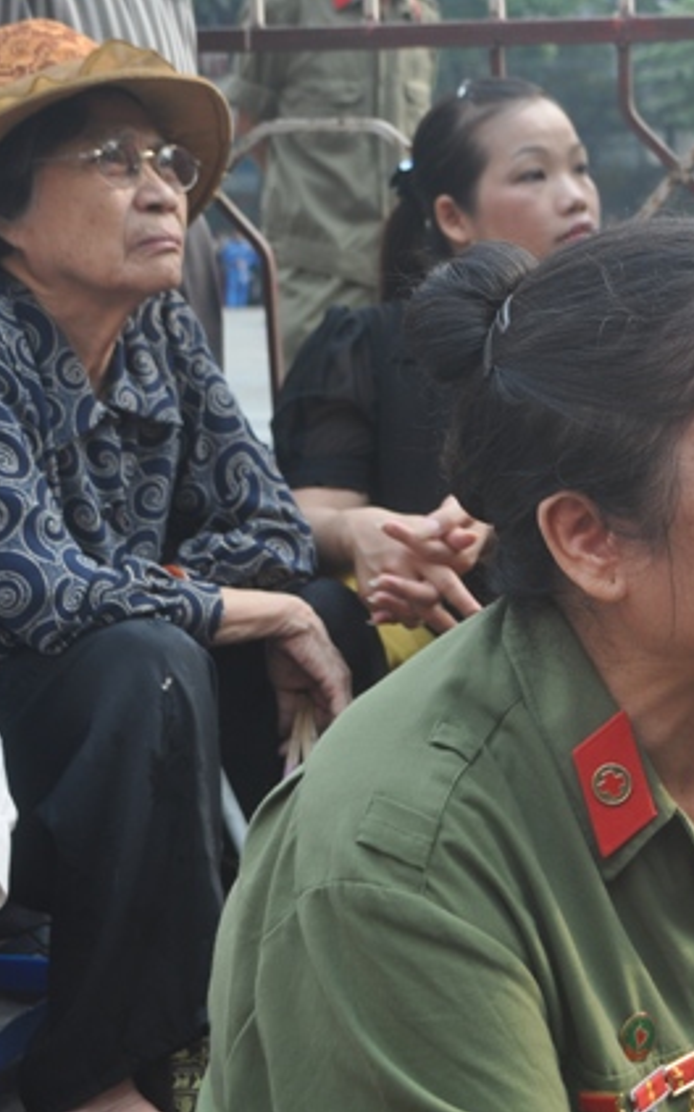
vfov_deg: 27.9
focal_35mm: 74
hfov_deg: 17.0
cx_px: 773
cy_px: 556
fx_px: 2242
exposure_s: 1/160
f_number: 6.3
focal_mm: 32
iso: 200
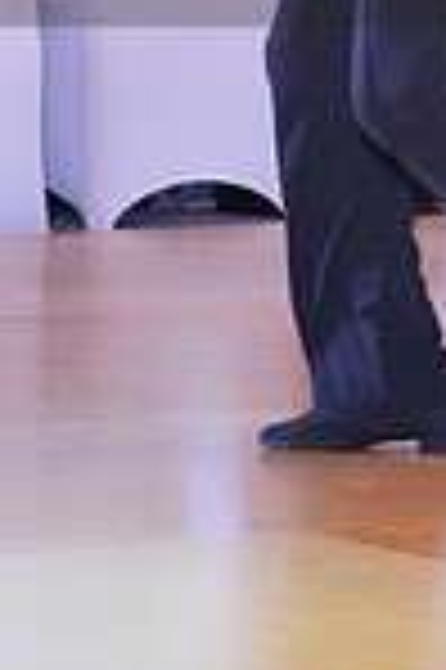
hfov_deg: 2.9
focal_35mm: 472
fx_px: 8791
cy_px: -121
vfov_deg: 4.4
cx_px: 619
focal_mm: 121
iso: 6400
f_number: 3.2
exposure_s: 1/500
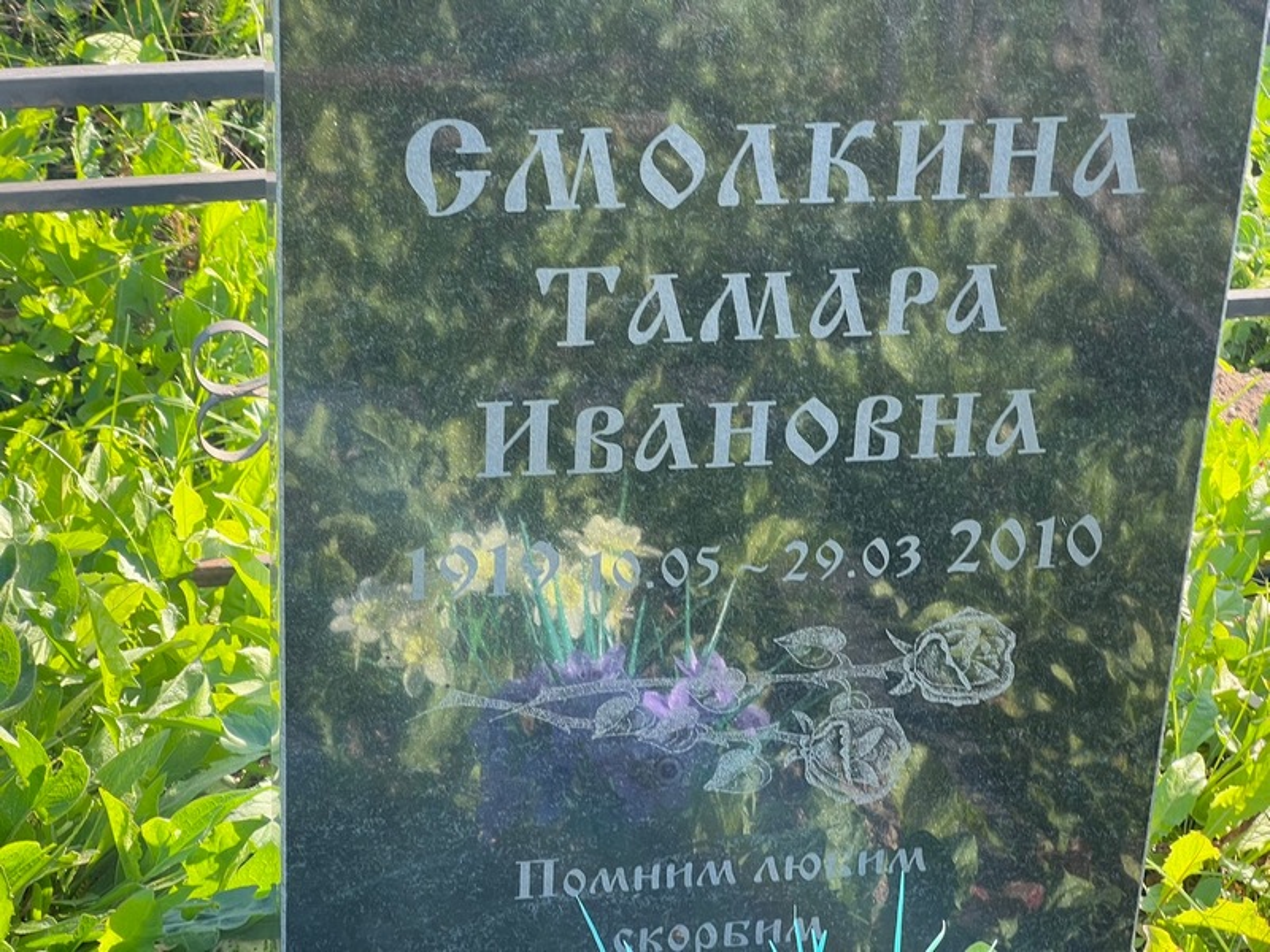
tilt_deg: -27.7
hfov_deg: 25.3
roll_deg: -0.8
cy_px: 476
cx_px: 635
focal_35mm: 77
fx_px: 2825
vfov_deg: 19.1
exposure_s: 1/99
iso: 32
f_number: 2.8
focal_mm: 9
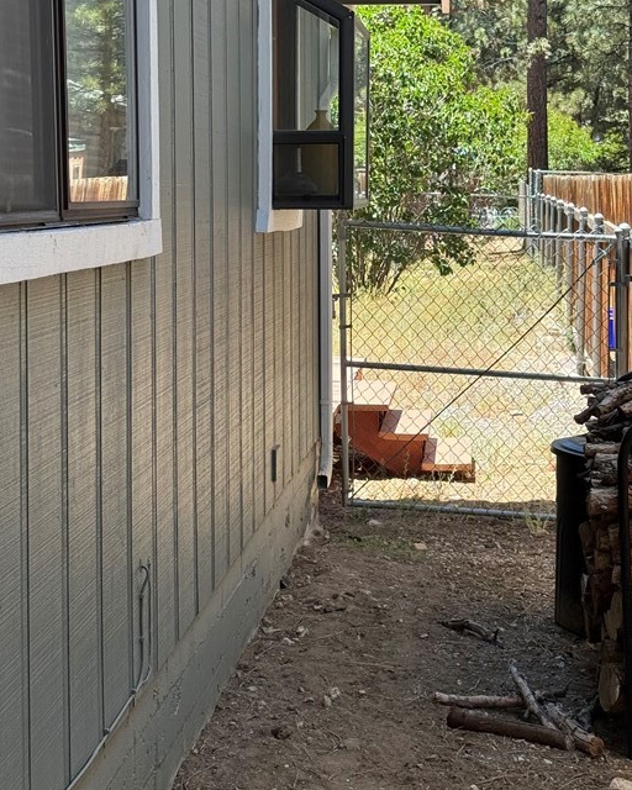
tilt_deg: -3.7
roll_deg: +0.3
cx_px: 381
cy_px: 317
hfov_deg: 20.4
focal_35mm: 75
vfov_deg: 25.3
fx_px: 1754
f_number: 1.78
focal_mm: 6.76
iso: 80
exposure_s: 1/733
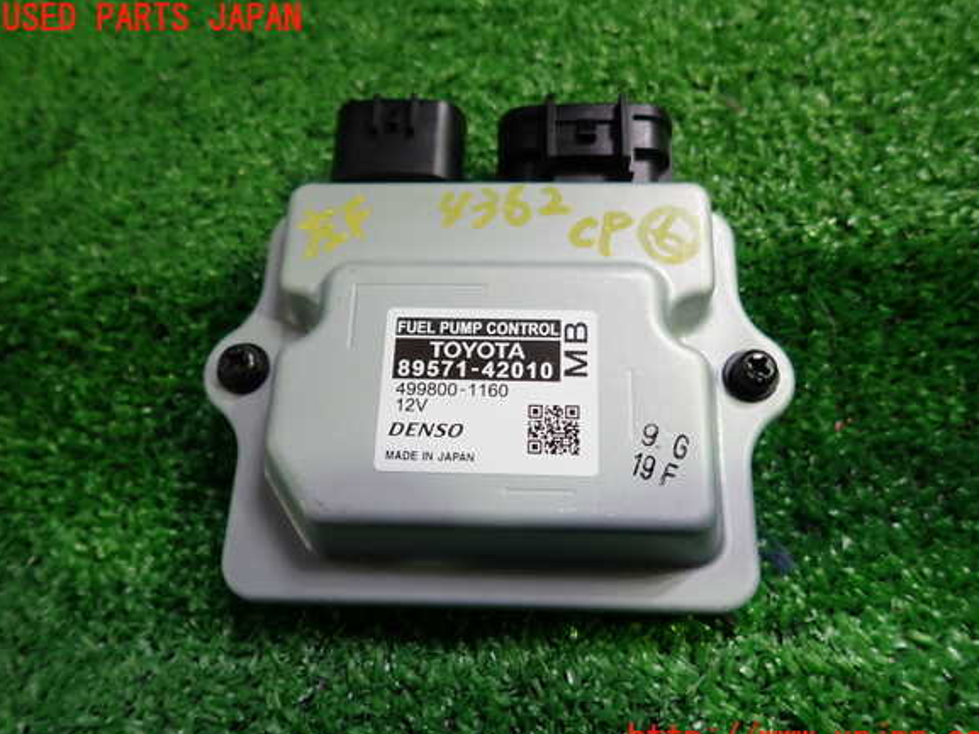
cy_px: 380
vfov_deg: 53.1
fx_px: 735
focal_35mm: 26
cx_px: 502
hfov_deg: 67.3
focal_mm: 4.5
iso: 200
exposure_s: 1/50
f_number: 2
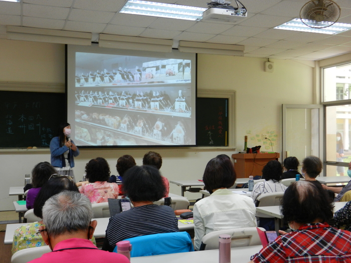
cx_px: 176
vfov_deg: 37.7
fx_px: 385
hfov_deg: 49.0
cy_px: 132
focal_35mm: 38
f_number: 4
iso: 250
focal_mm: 6.9
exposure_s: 1/30
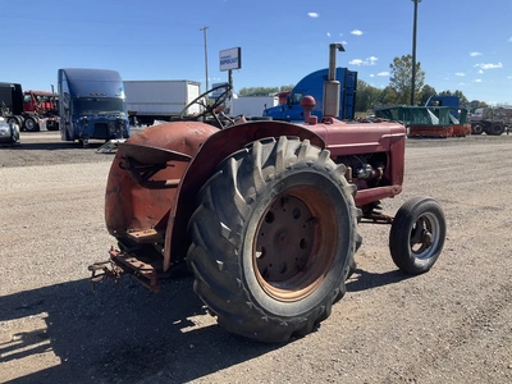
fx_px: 429
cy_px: 192
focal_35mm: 29
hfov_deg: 61.7
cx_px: 256
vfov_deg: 48.2
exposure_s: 1/978
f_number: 1.8
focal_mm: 3
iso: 25
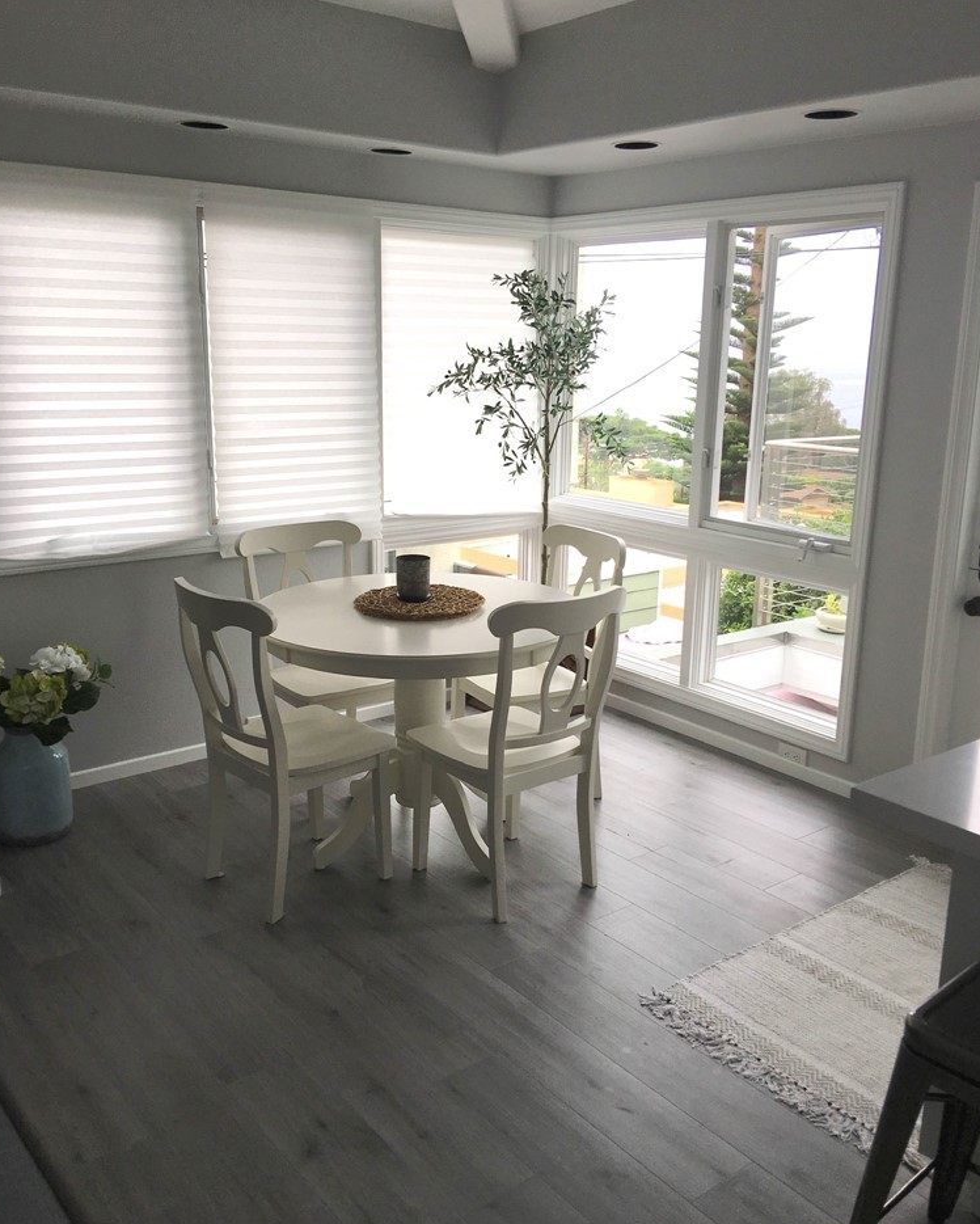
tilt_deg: -11.9
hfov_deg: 47.1
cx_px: 489
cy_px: 606
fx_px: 1123
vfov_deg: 57.2
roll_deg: -1.5
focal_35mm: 31
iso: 25
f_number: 2.2
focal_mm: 4.15
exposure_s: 1/245
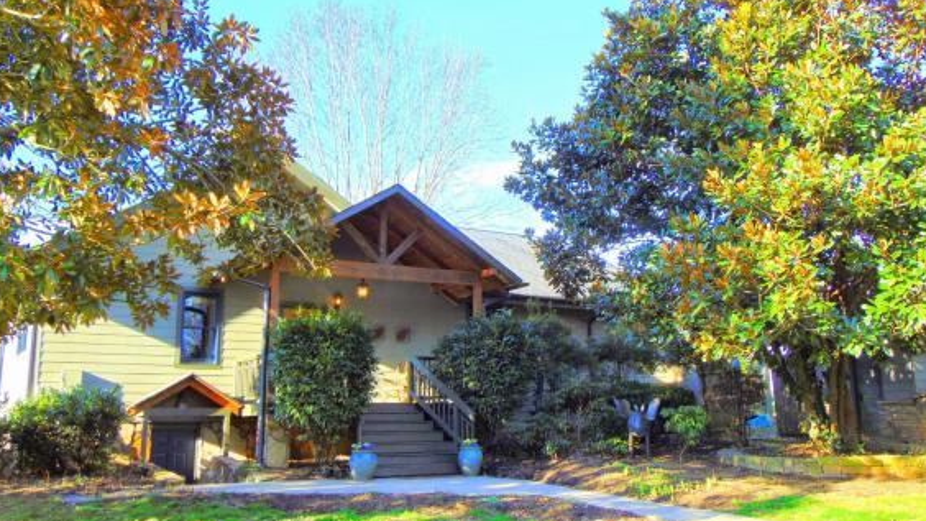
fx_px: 908
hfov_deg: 54.0
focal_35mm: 37
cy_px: 247
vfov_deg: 32.0
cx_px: 473
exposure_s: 1/250
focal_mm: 5.8
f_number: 3.2
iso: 80
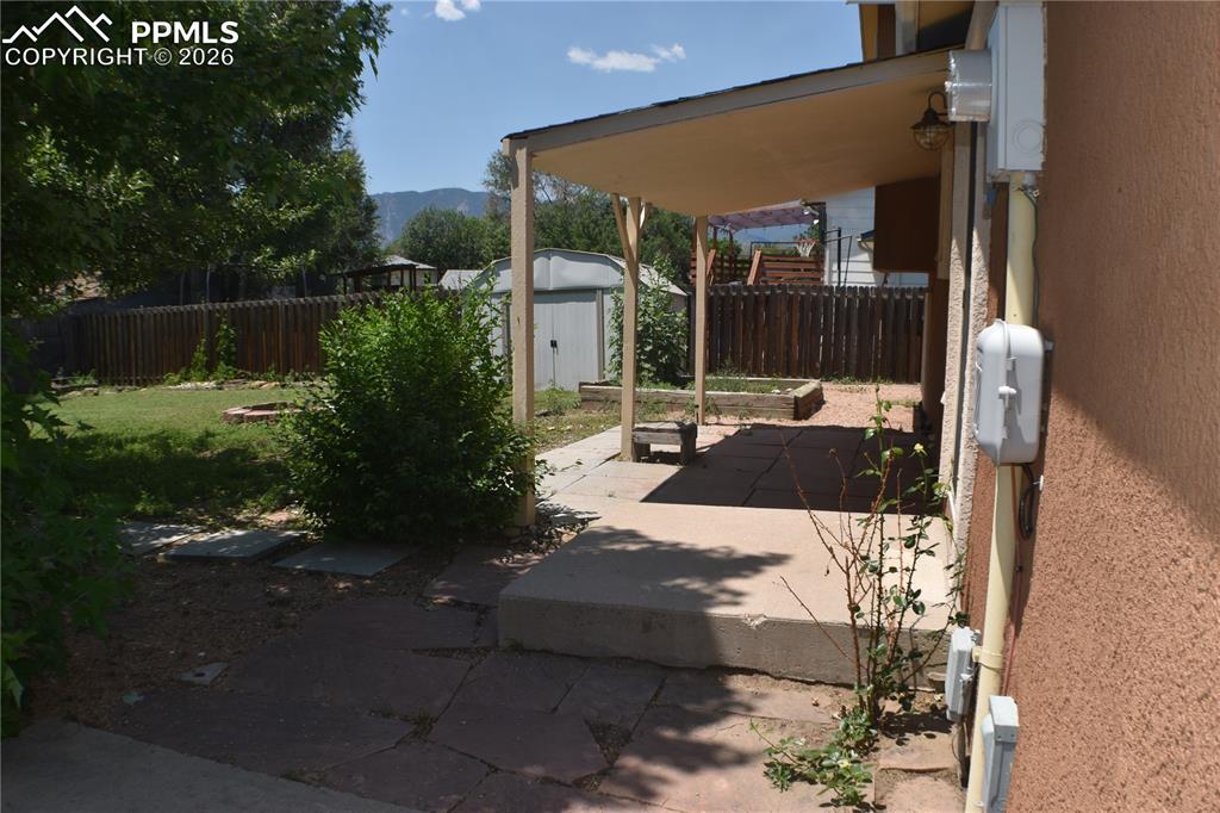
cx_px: 610
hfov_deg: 51.3
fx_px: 1270
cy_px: 406
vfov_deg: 35.5
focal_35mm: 38
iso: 100
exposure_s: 1/200
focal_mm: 25
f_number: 9
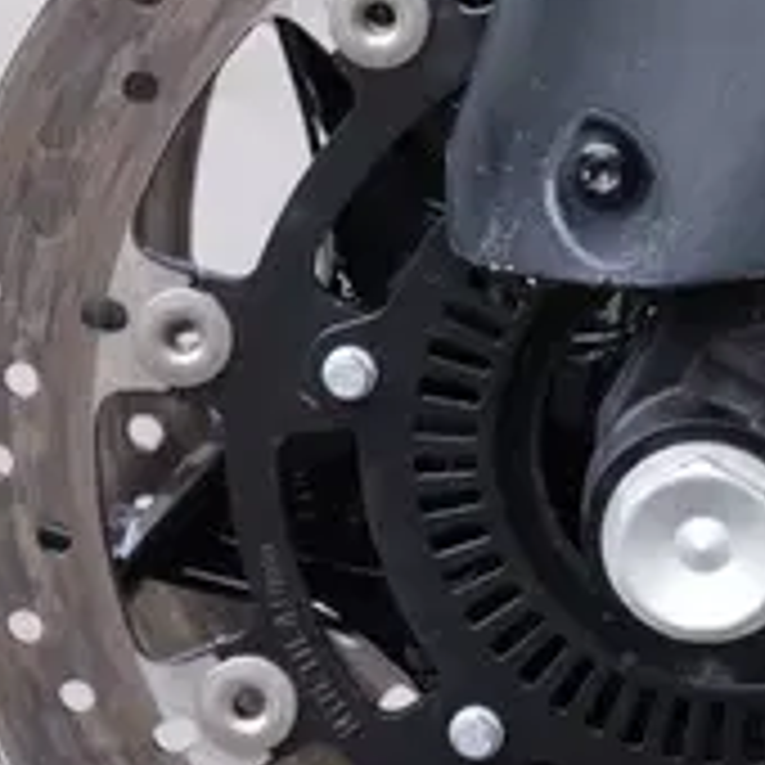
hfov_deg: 3.5
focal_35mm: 497
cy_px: 234
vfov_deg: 3.5
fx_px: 12426
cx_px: 855
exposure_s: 1/640
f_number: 2.8
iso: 200
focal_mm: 55
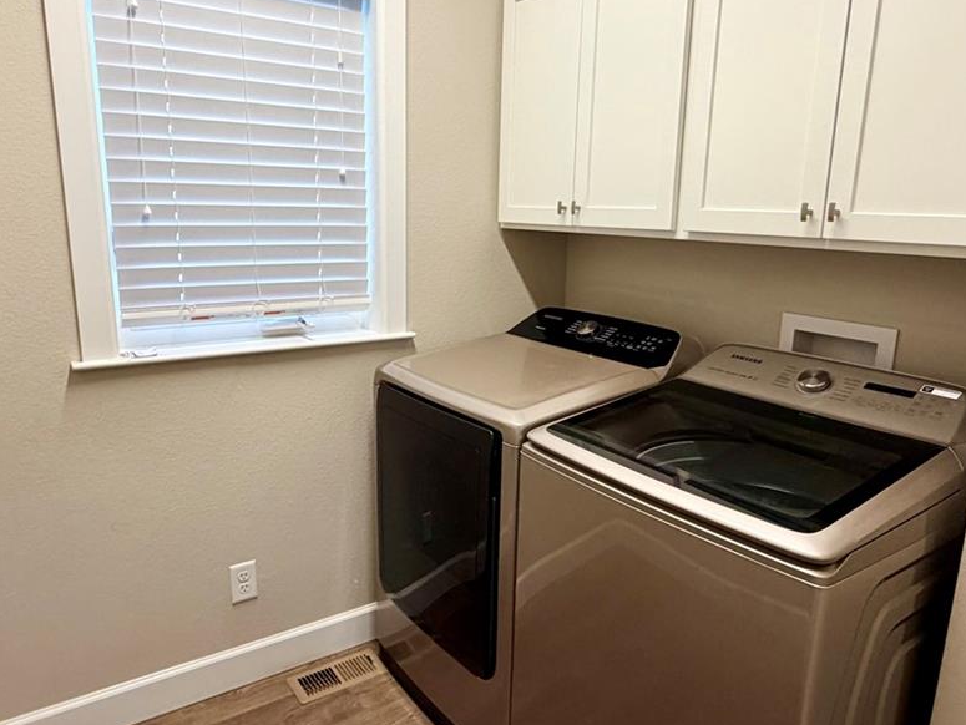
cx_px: 495
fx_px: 726
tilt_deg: -12.9
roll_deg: -0.4
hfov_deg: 67.3
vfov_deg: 53.1
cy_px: 366
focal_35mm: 26
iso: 250
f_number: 2.2
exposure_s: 1/120
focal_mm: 2.22
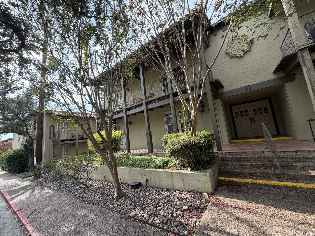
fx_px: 127
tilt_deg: +7.5
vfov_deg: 85.7
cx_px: 158
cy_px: 118
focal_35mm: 14
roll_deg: +6.5
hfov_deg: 102.1
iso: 64
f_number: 2.2
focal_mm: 2.22
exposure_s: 1/502
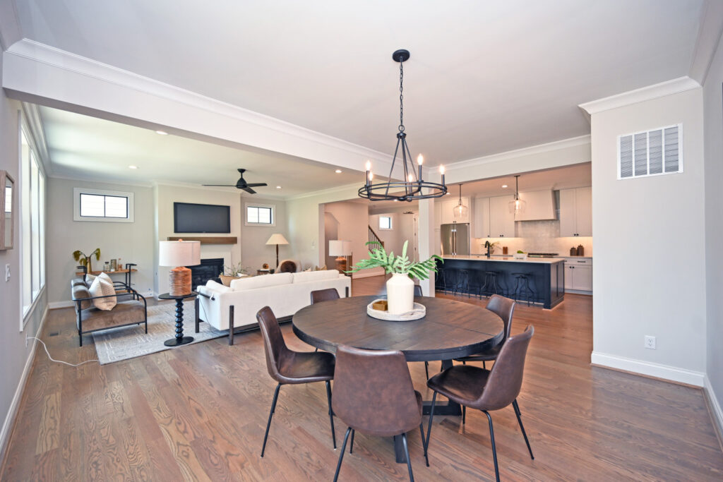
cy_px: 241
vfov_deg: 81.2
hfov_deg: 104.2
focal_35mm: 14
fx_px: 281
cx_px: 362
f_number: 4
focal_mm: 14
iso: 200
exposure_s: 1/60
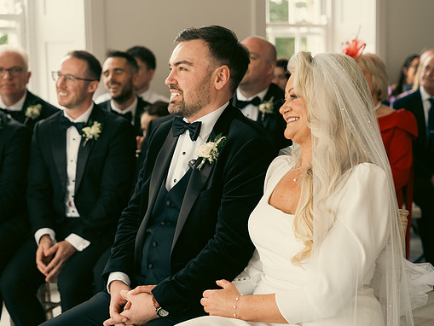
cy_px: 164
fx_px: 865
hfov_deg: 28.1
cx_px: 236
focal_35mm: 69
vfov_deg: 21.3
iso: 320
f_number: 3.5
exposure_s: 1/160
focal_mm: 63
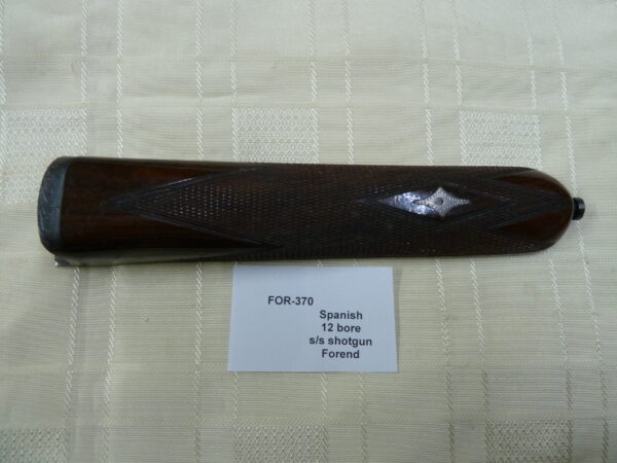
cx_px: 308
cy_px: 232
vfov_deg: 54.9
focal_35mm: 25
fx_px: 446
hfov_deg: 69.4
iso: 250
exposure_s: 1/30
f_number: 3.3
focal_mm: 4.1
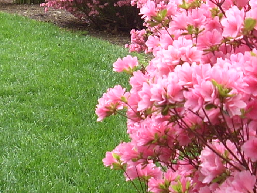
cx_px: 45
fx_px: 1010
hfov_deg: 14.4
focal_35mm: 136
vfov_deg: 10.6
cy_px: -68
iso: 64
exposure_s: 1/71.3
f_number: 2.8
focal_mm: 6.2
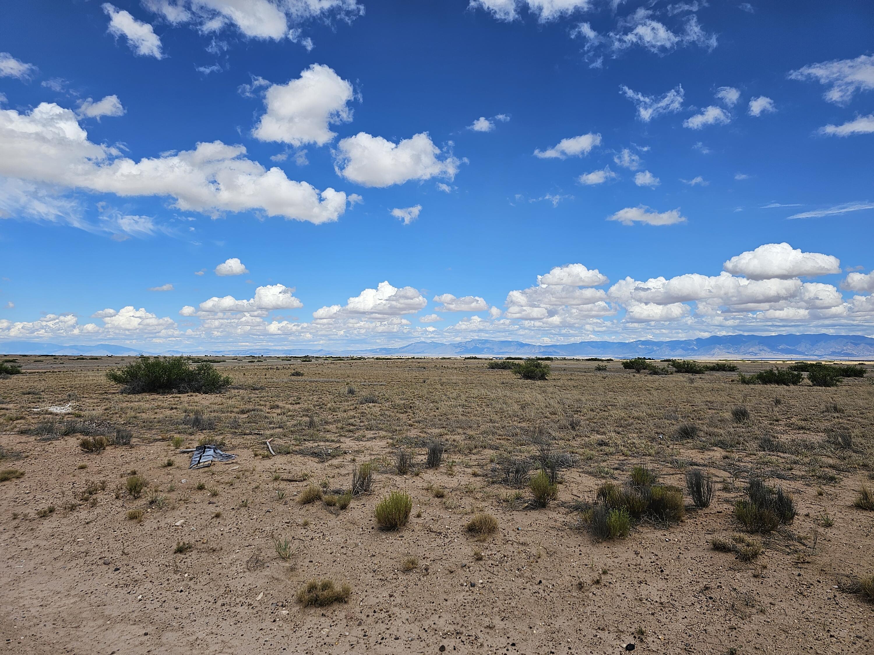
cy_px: 328
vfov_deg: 58.9
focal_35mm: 23
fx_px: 581
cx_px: 437
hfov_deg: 73.9
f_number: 1.7
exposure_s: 1/1700
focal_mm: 6.3
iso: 12
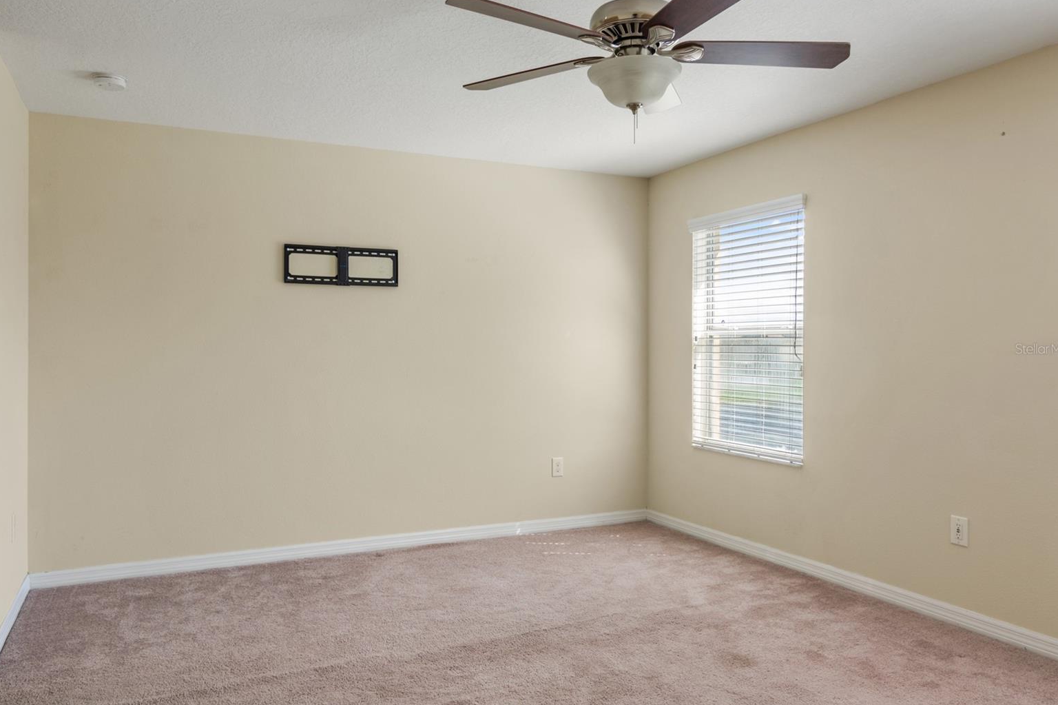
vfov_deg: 51.3
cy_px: 349
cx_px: 526
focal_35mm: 25
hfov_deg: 71.5
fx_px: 734
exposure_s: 1/20
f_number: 9
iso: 250
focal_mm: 16
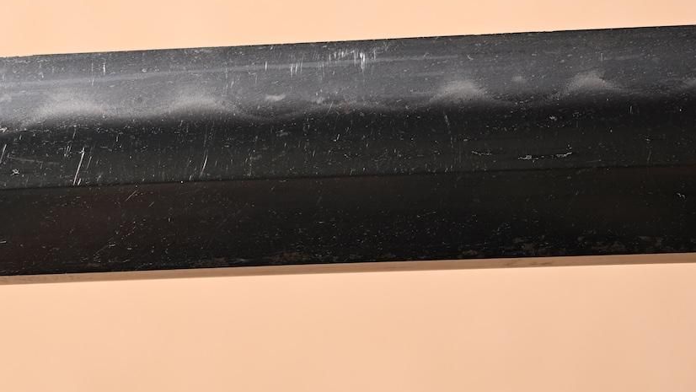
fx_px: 3932
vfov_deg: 5.7
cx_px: 468
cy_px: 143
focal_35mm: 213
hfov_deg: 10.1
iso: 100
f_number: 5.3
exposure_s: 1/2
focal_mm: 80
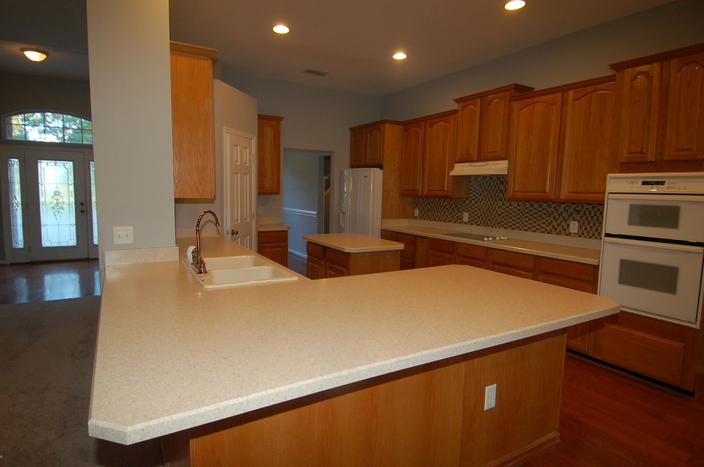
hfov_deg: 86.9
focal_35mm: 19
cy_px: 226
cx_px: 335
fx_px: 371
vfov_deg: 64.3
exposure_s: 1/60
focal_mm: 12
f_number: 4
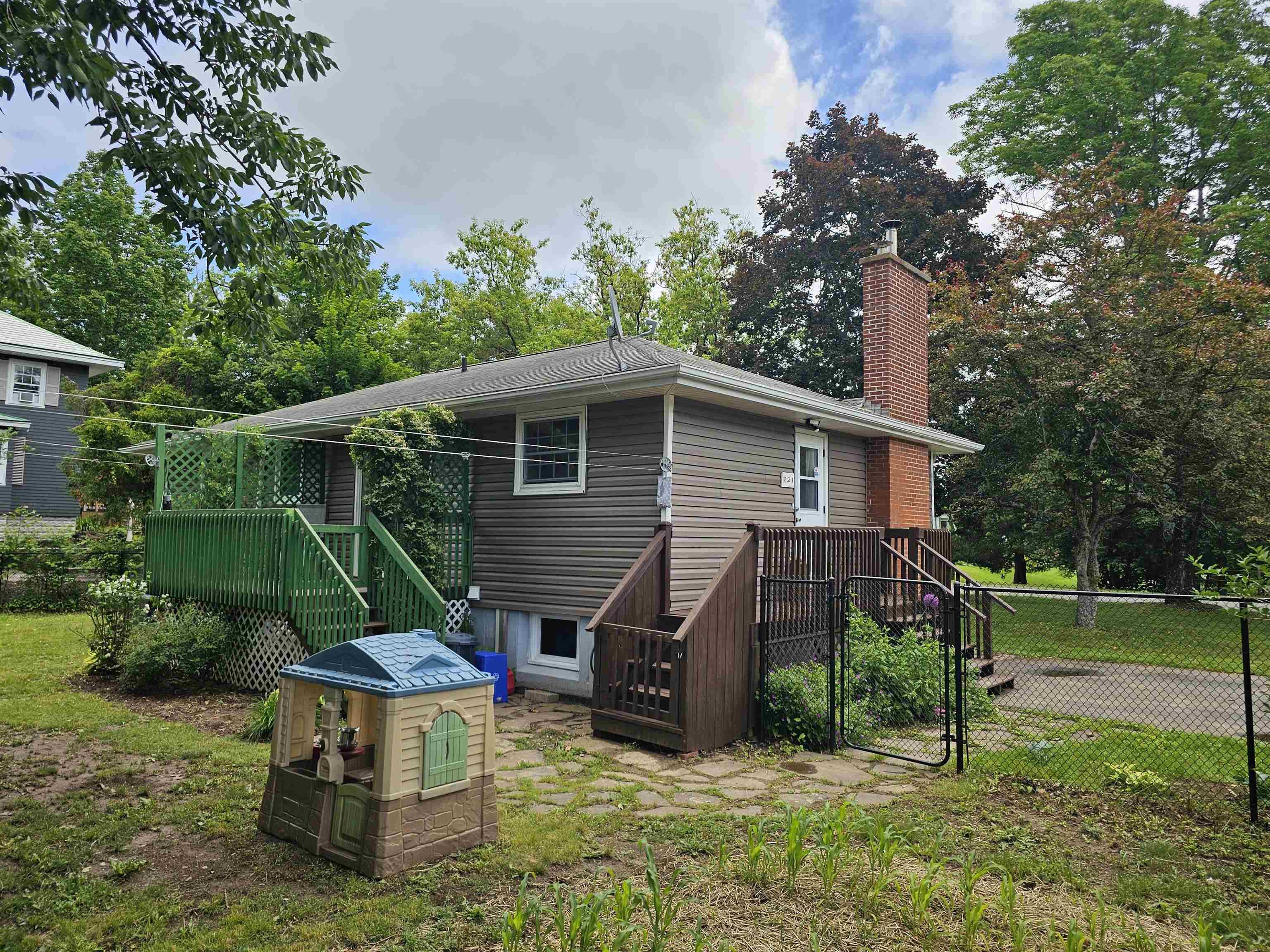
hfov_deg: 73.9
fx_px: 844
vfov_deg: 58.9
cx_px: 635
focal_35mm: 23
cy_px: 476
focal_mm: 6.3
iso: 10
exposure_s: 1/366
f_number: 1.7
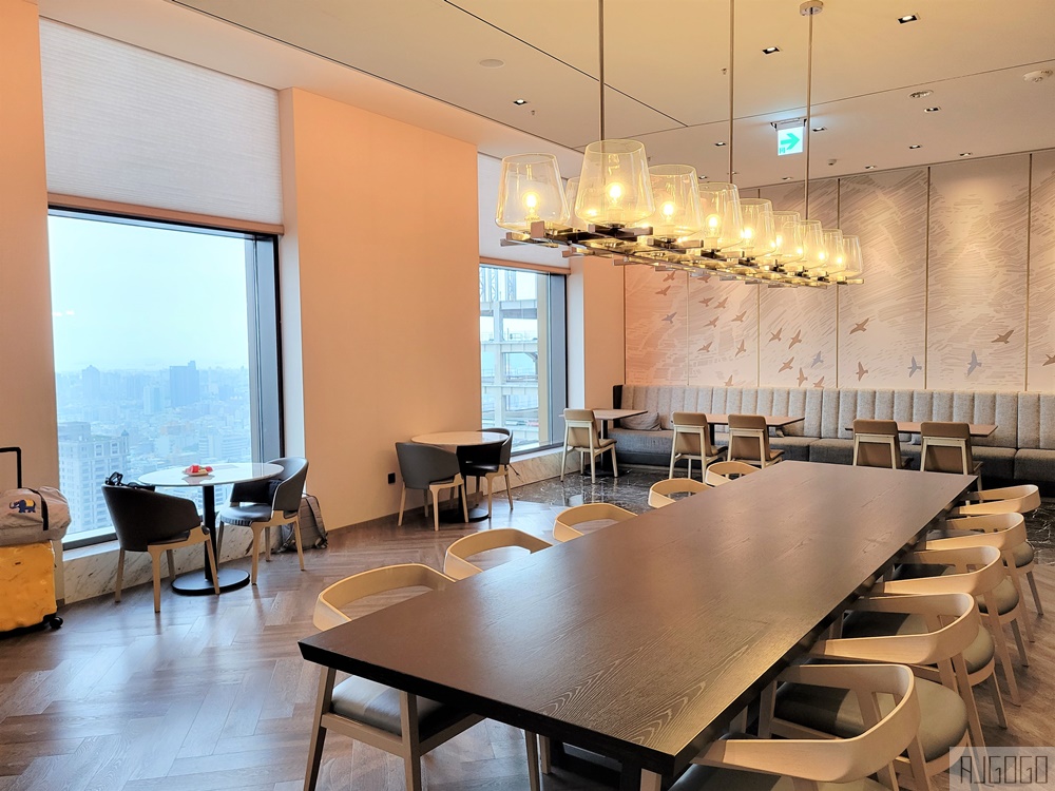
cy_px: 396
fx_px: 792
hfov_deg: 67.3
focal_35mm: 26
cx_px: 528
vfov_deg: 53.1
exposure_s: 1/120
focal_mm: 5.4
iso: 250
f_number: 1.8
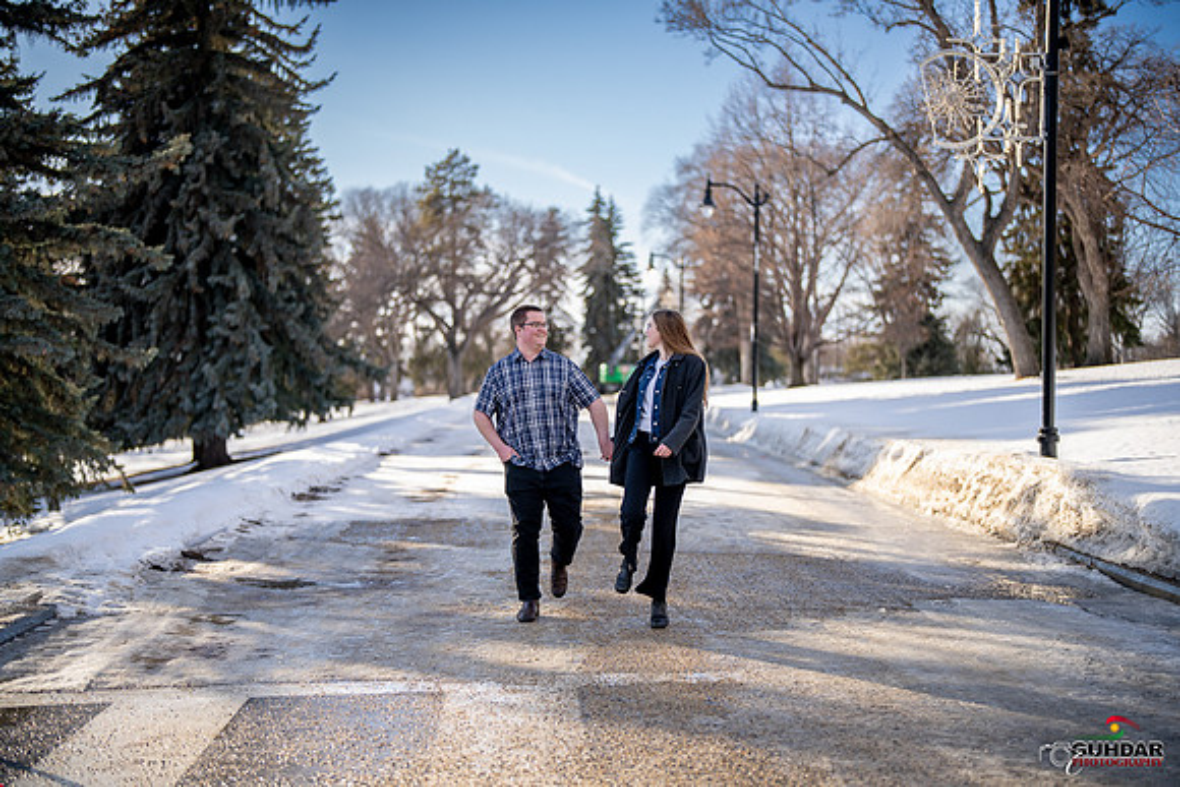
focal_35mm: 50
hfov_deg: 39.6
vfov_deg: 27.0
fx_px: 1639
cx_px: 590
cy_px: 394
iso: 200
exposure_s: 1/6400
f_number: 1.2
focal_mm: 50
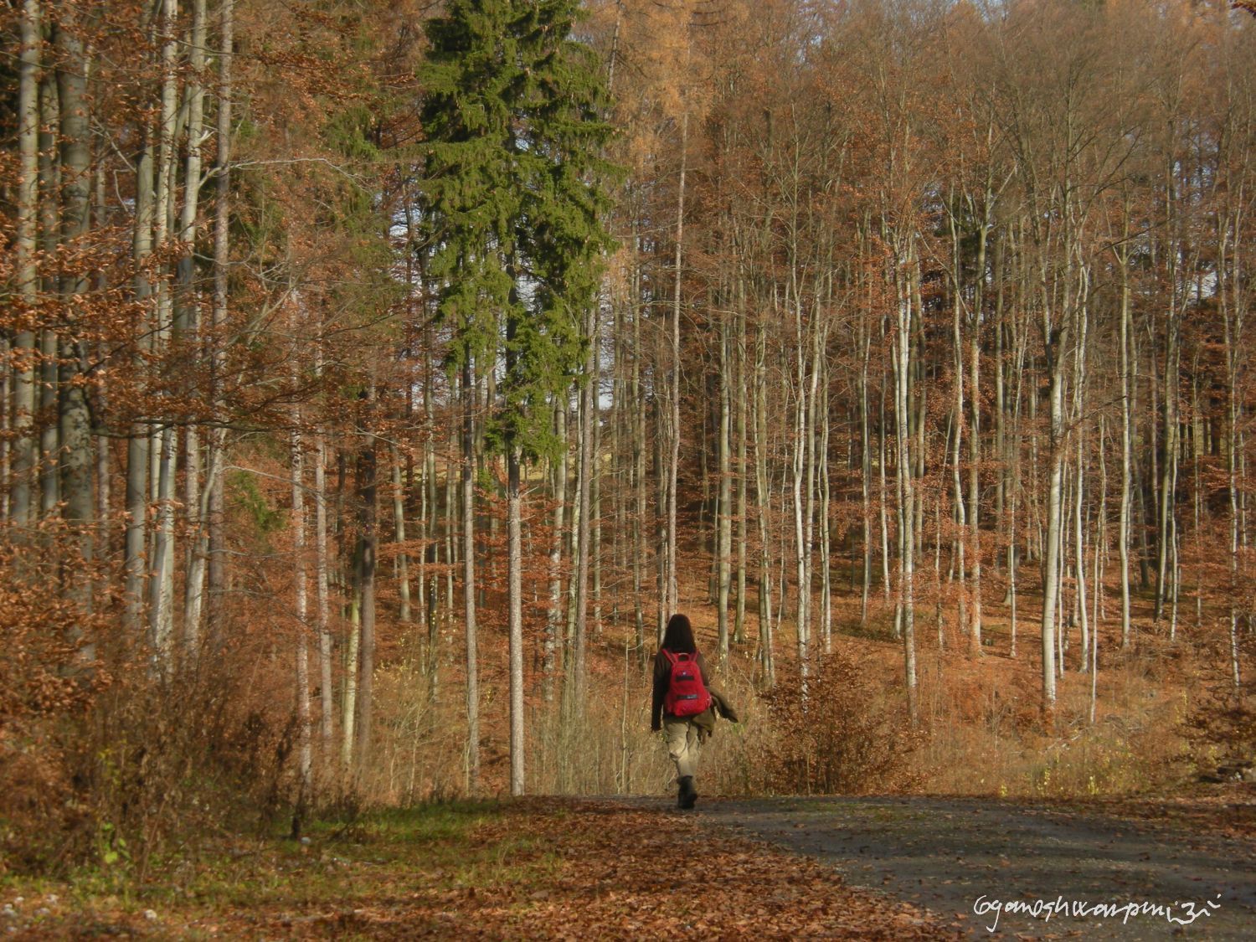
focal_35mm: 102
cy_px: 471
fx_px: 3701
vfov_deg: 14.5
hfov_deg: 19.3
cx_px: 628
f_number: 5.6
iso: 64
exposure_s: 1/158
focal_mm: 17
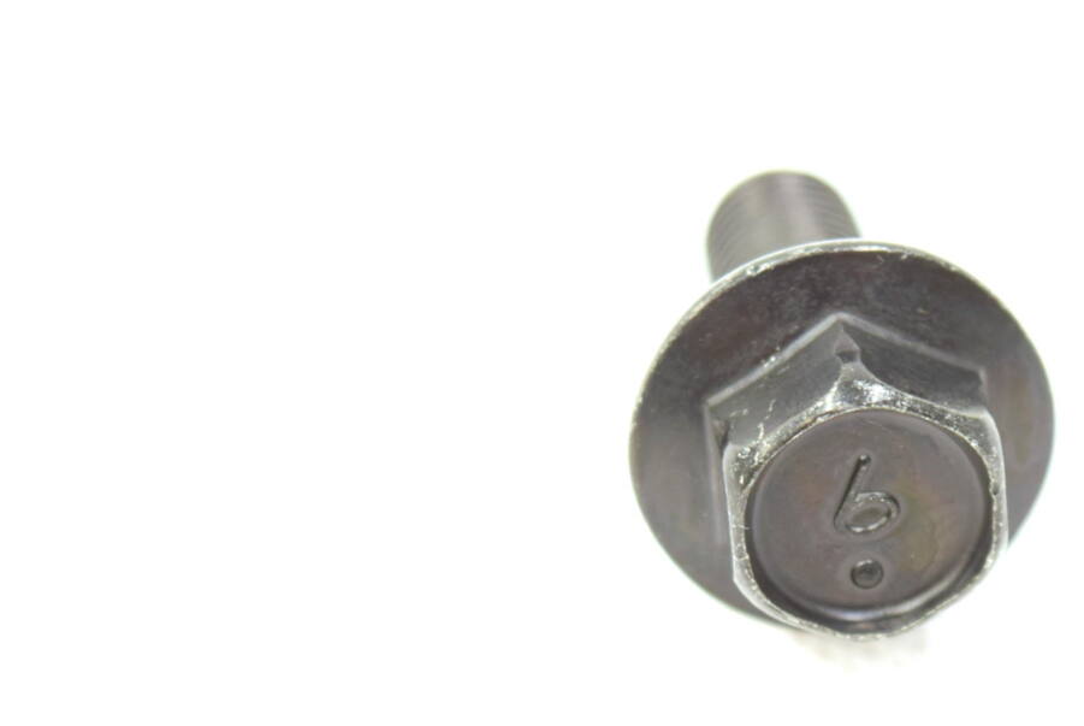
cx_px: 805
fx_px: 3973
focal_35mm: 132
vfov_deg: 10.4
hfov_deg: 15.5
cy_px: 447
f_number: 5.6
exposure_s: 1/60
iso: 450
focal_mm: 55
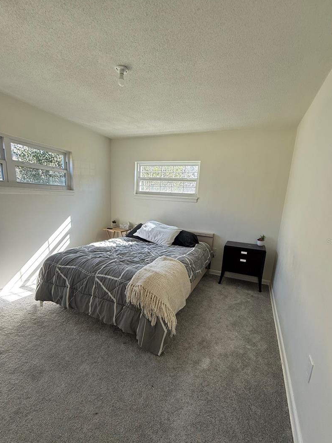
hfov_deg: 78.1
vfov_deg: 94.2
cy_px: 241
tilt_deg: -9.8
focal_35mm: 16
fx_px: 205
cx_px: 167
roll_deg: -3.6
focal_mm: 2.22
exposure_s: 1/120
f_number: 2.2
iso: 125
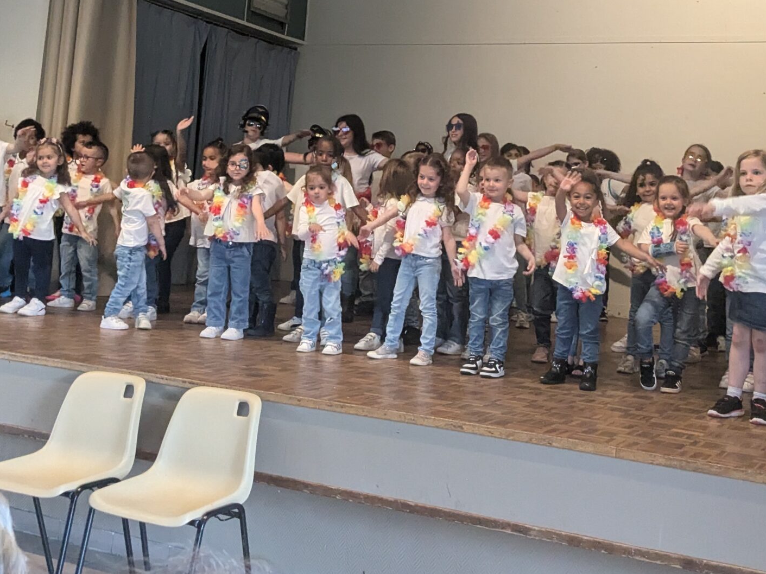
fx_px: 1084
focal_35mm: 49
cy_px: 100
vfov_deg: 28.9
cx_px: 425
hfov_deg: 38.9
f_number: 1.73
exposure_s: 1/99.9
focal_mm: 4.38
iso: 1000
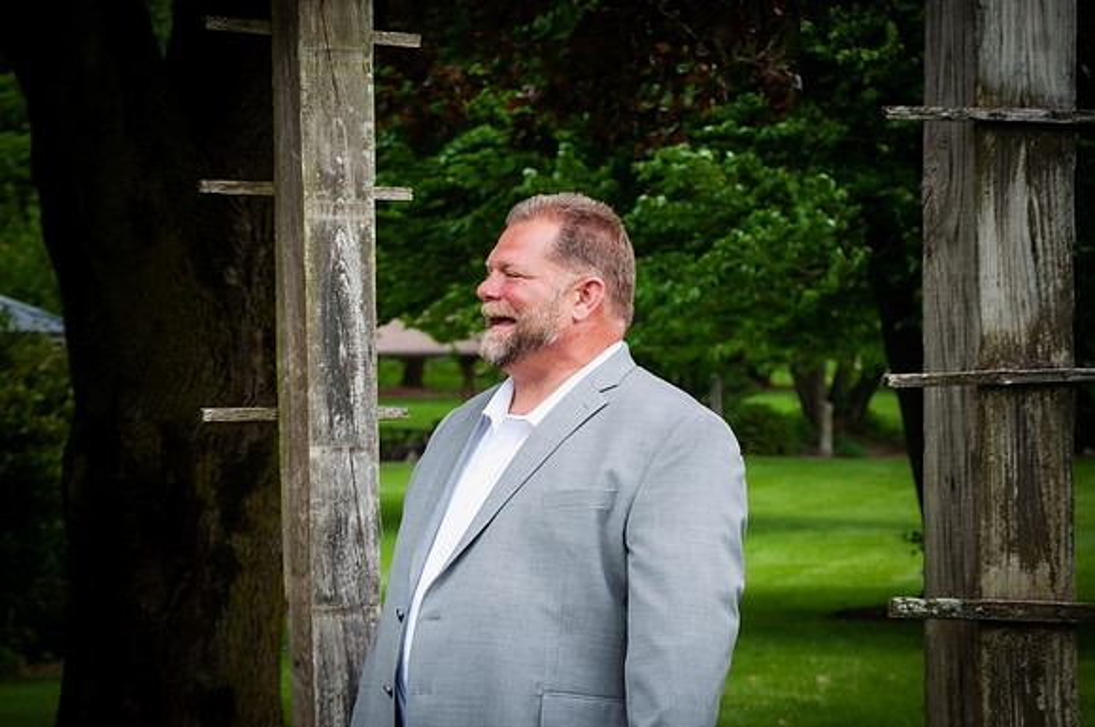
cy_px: 364
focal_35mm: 150
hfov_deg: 13.7
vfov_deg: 9.1
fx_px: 4556
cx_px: 548
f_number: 7.1
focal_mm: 100
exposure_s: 1/200
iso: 200
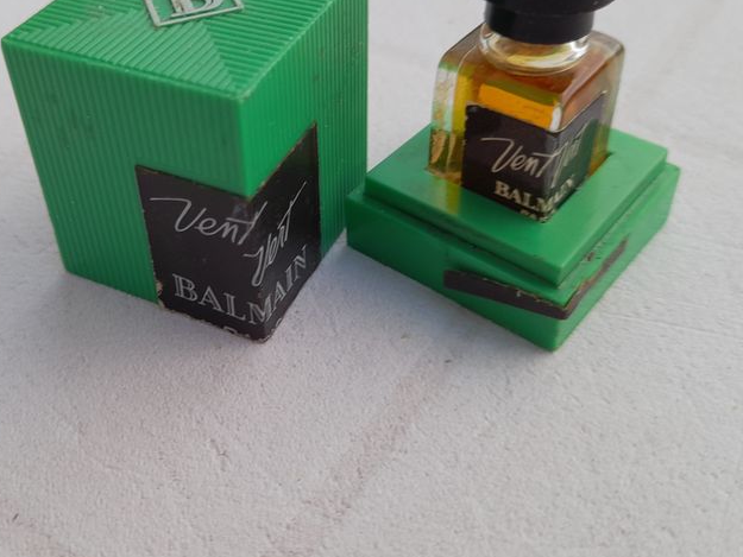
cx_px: 253
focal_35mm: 40
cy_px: 222
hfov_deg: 46.1
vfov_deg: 35.8
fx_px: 859
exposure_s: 1/60
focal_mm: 4.6
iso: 32
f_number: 2
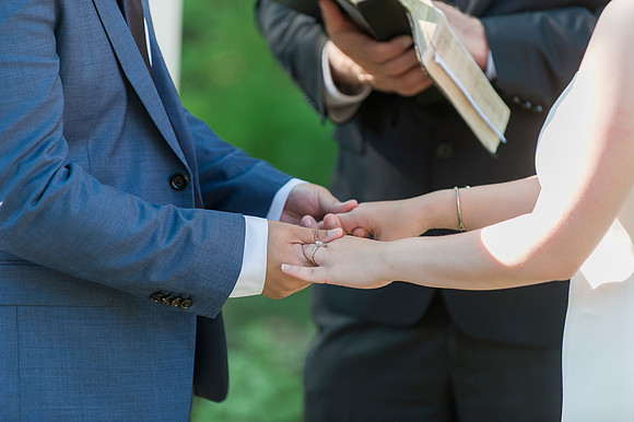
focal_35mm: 200
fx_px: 3520
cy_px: 211
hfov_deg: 10.3
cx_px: 317
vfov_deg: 6.9
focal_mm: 200
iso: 800
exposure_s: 1/320
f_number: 3.5
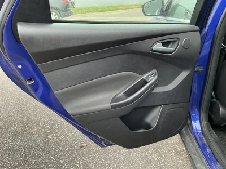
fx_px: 183
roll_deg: +4.0
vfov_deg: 49.7
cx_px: 113
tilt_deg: -24.5
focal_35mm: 28
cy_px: 84
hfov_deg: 63.4
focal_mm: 3
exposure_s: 1/60
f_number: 1.8
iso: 100
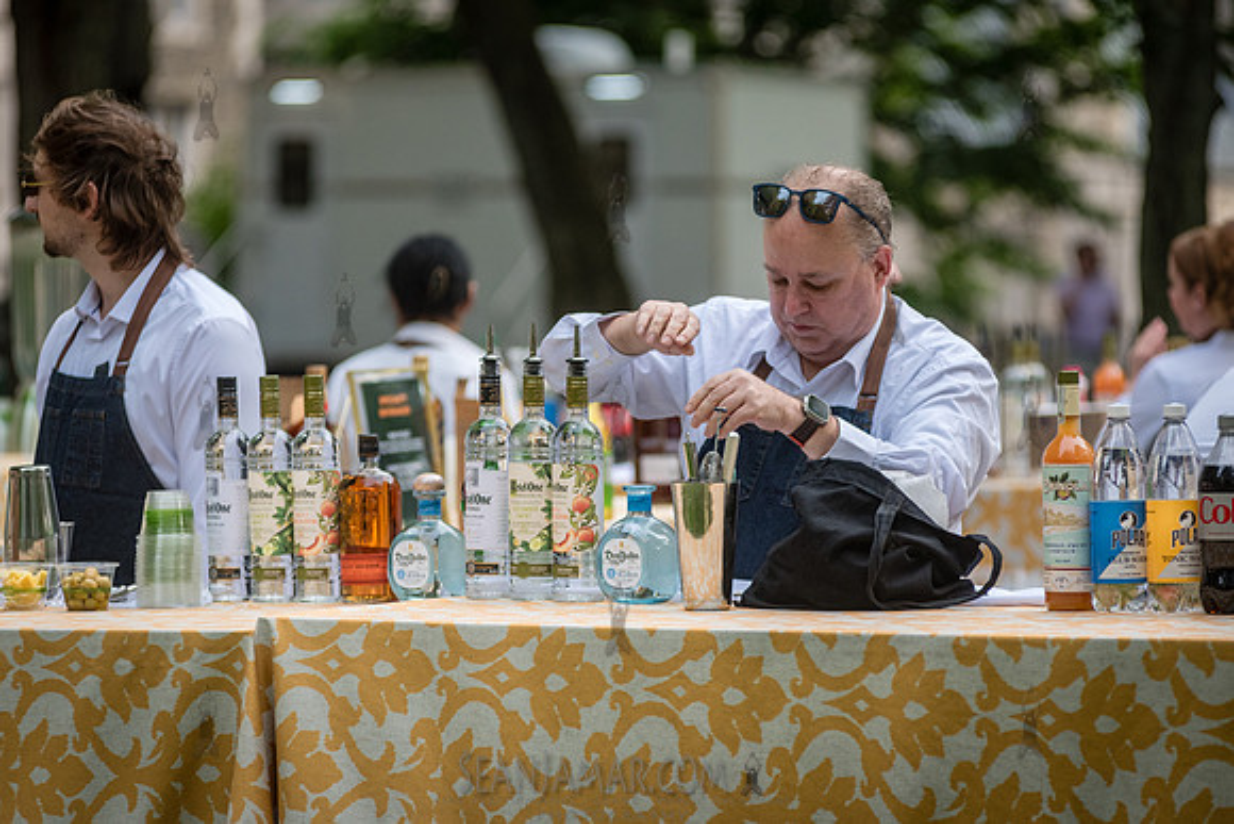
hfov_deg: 12.0
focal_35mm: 171
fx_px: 5851
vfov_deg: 8.0
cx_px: 617
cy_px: 412
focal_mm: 170
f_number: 4
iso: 1000
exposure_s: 1/2500
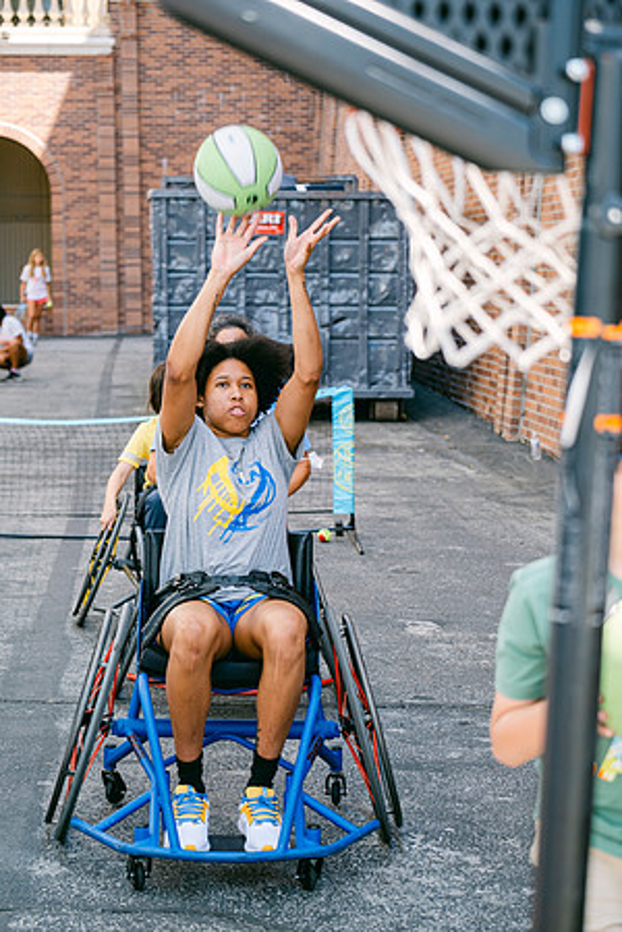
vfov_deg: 27.0
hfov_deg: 18.2
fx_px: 1944
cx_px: 311
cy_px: 466
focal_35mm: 75
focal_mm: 50
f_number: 2.8
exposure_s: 1/320
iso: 160
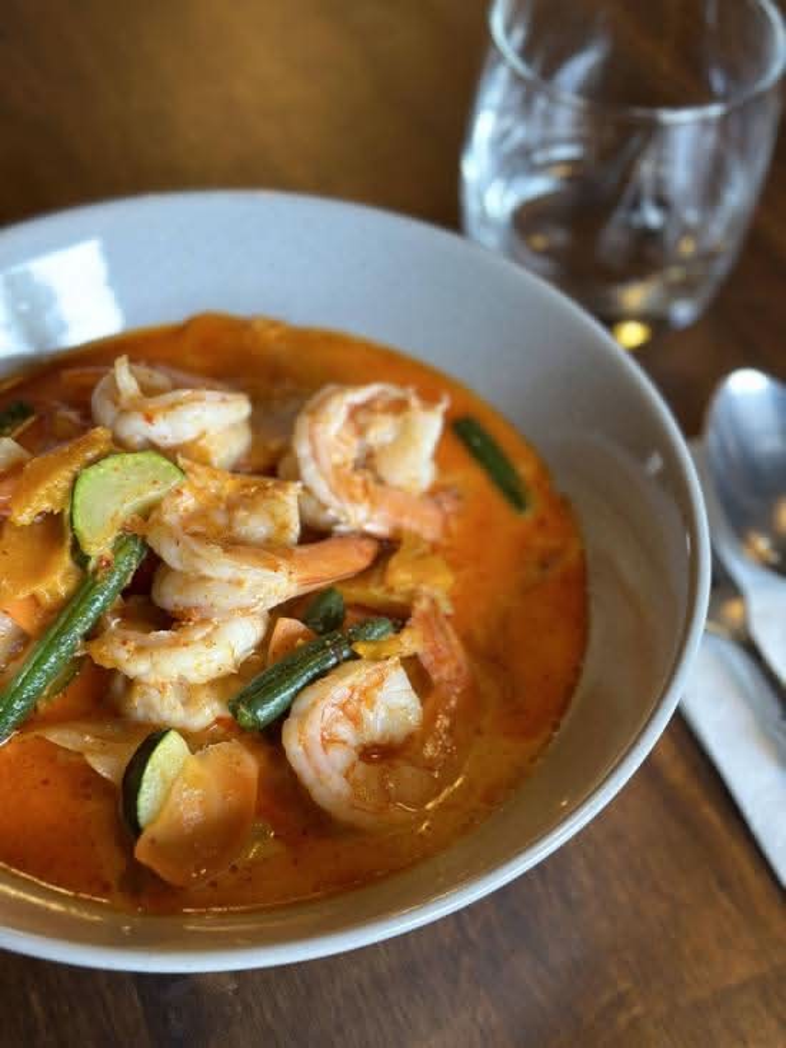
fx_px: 1453
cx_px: 393
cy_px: 524
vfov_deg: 39.7
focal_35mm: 48
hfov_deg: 30.3
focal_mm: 6.86
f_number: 1.78
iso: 160
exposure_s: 1/60
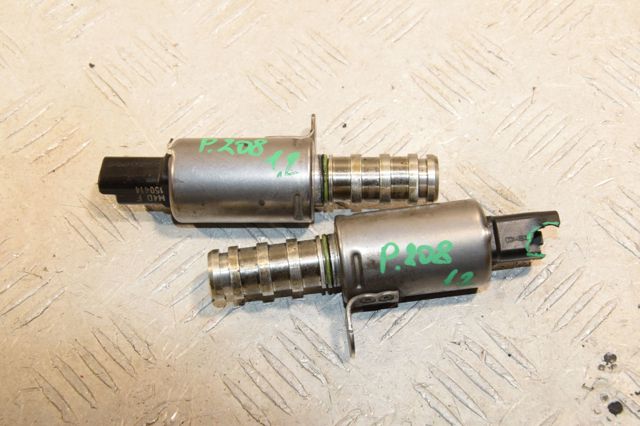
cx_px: 320
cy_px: 213
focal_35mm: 63
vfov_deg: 21.5
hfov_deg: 31.9
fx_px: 1119
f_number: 10
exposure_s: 1/200
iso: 1600
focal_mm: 42
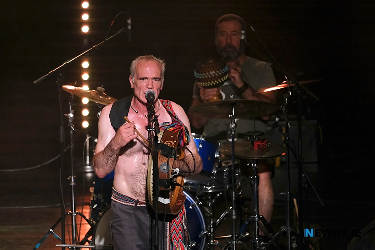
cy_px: 125
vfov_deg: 6.5
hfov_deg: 9.8
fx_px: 2187
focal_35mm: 210
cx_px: 188
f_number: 2.8
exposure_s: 1/500
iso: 3200
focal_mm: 140
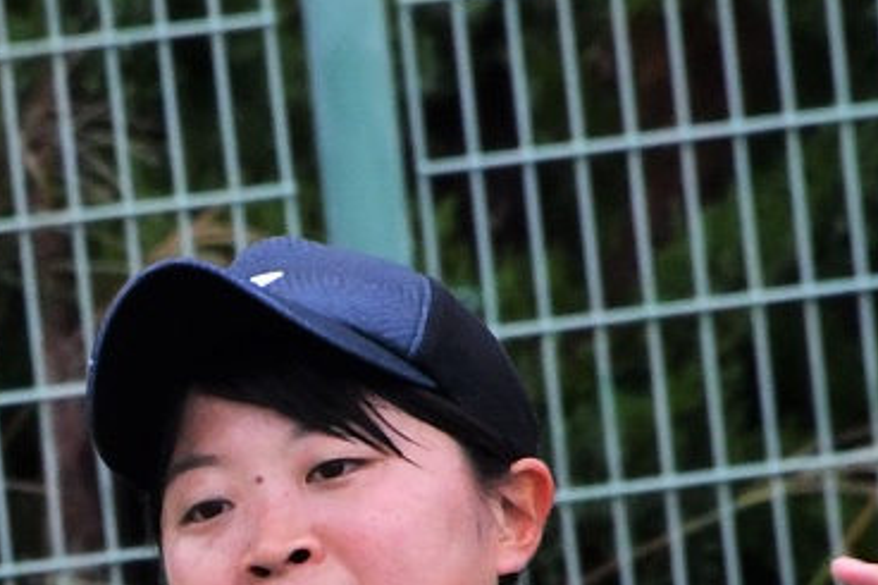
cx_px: 146
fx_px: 37101
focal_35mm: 1522
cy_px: 692
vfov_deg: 0.9
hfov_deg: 1.4
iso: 1000
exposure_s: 1/640
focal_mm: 280
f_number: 13
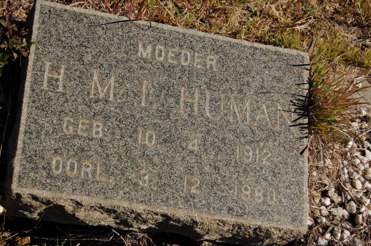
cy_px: 123
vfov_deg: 18.1
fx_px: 772
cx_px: 186
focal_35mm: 75
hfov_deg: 27.0
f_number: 6.3
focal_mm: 50
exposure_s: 1/640
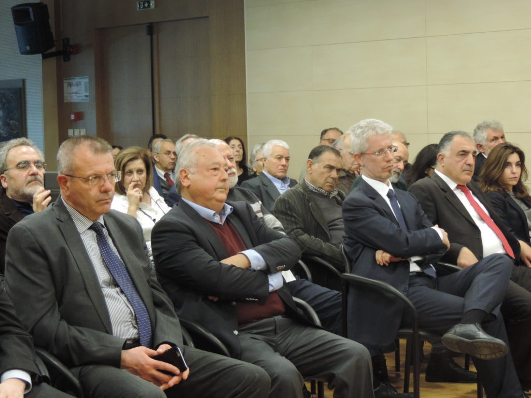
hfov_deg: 26.0
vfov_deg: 19.6
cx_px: 266
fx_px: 1150
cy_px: 199
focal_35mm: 75
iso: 800
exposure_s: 1/20
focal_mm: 13.3
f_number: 3.9
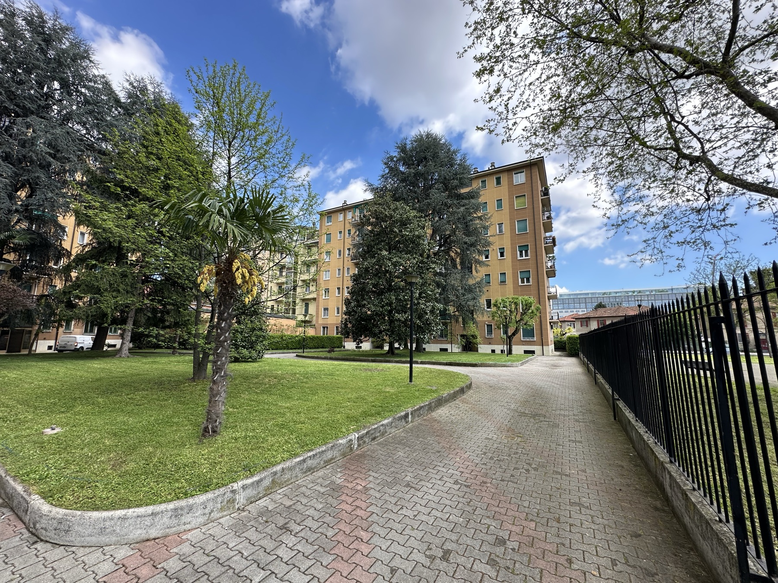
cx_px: 389
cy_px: 292
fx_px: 315
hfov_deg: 102.1
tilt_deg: +9.6
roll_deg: -0.4
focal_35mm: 14
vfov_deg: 85.7
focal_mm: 2.22
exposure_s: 1/447
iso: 40
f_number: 2.2
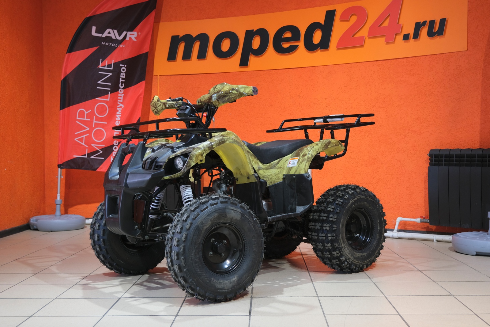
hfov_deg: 44.5
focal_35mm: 44
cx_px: 245
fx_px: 599
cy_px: 164
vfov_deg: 30.5
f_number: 4
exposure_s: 1/60
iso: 800
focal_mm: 29.2
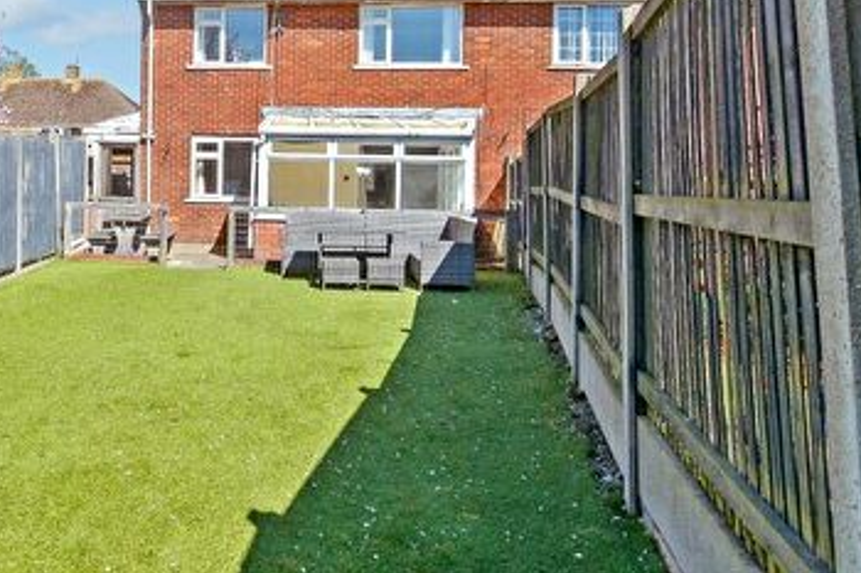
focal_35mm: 30
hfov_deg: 58.7
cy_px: 166
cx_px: 214
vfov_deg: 42.6
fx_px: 717
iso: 160
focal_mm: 10
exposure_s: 1/320
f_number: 8
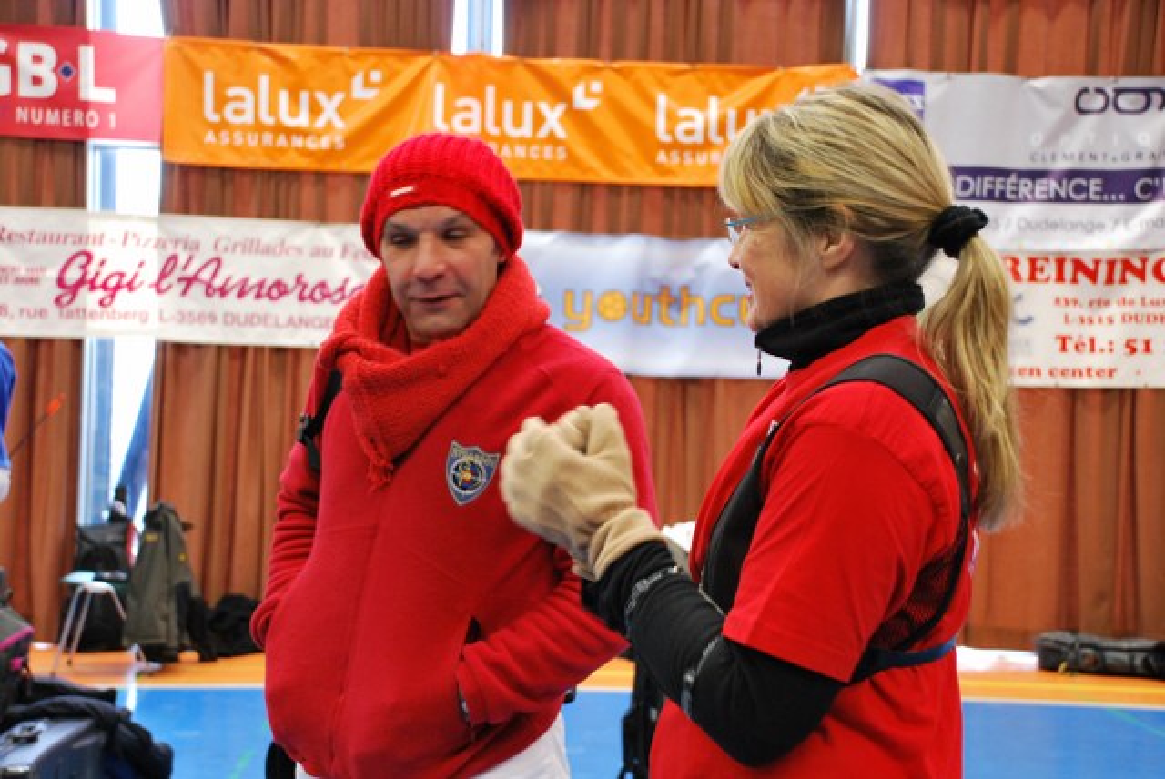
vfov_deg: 23.8
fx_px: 1846
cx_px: 582
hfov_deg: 35.0
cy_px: 390
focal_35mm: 57
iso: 1000
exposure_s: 1/30
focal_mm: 38
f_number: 4.5
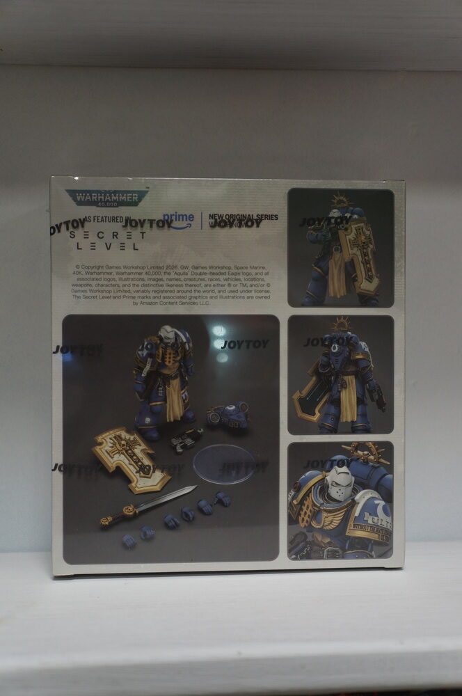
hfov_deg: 35.4
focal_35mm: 38
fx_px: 724
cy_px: 348
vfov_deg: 51.3
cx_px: 231
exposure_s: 1/60
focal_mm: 25
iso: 500
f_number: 4
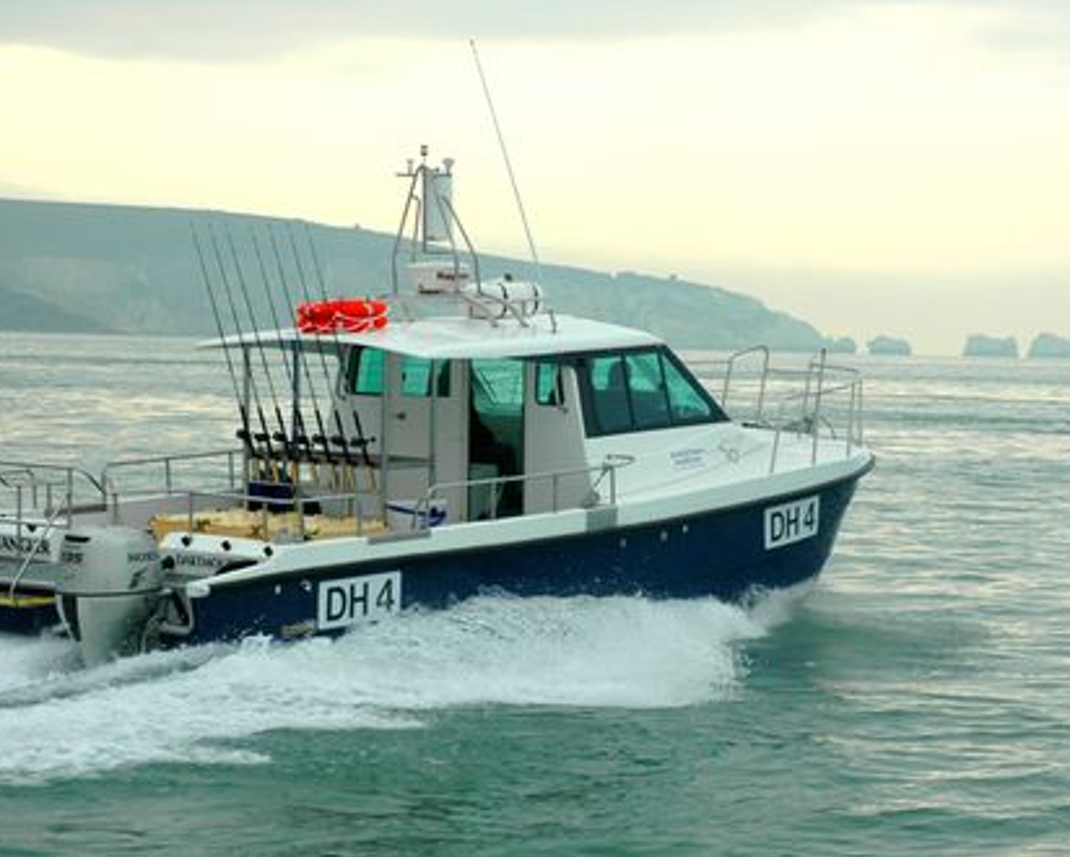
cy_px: 427
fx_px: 2598
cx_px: 465
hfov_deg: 23.3
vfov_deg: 18.7
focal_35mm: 82
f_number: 10
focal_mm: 48
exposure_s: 1/400
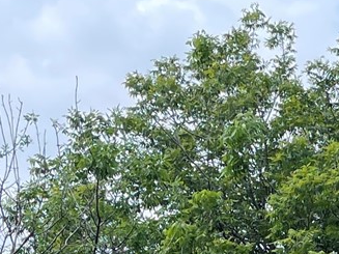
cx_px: 407
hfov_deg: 11.9
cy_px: 698
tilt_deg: -1.0
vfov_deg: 8.1
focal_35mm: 163
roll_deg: -0.3
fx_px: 1596
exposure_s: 1/1383
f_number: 1.6
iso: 32
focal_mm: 4.2
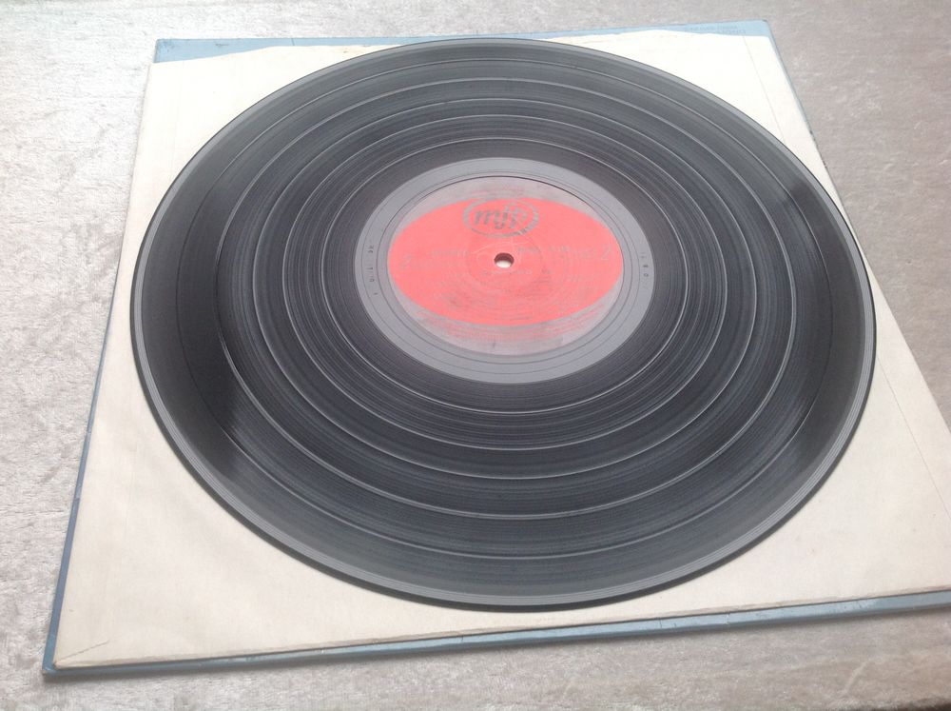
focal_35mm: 35
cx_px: 476
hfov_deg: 52.7
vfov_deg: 40.6
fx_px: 960
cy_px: 356
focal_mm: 4.28
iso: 80
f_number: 2.4
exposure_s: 1/120
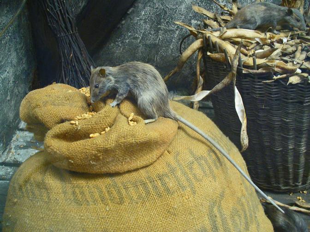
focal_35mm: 37
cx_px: 155
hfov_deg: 50.1
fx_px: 331
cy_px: 116
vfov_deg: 38.7
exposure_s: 1/8
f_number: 2.8
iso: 200
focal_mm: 6.1
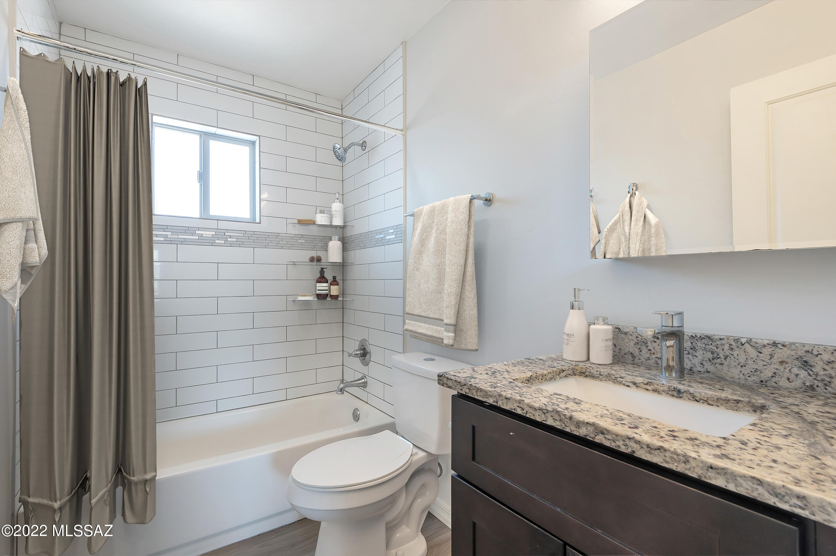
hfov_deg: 96.8
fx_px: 371
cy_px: 278
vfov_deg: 73.7
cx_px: 418
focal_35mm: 16
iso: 400
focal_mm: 16
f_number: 10
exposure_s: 1/10
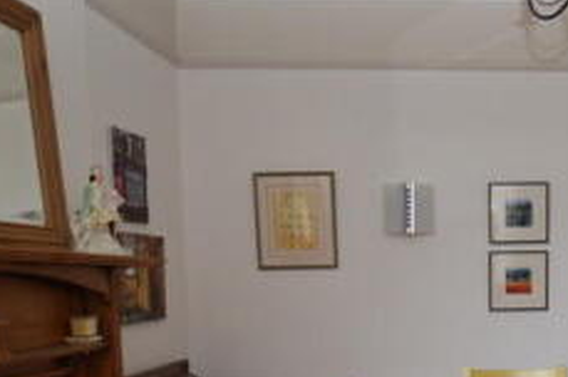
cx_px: 506
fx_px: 677
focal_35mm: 43
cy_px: 372
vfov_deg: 29.2
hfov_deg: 42.0
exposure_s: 1/60
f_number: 3.5
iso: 800
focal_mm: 10
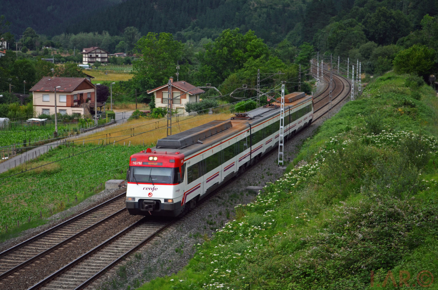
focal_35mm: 82
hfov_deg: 24.7
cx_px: 219
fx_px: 1002
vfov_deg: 16.5
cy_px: 145
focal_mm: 55
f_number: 5.6
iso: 320
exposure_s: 1/640
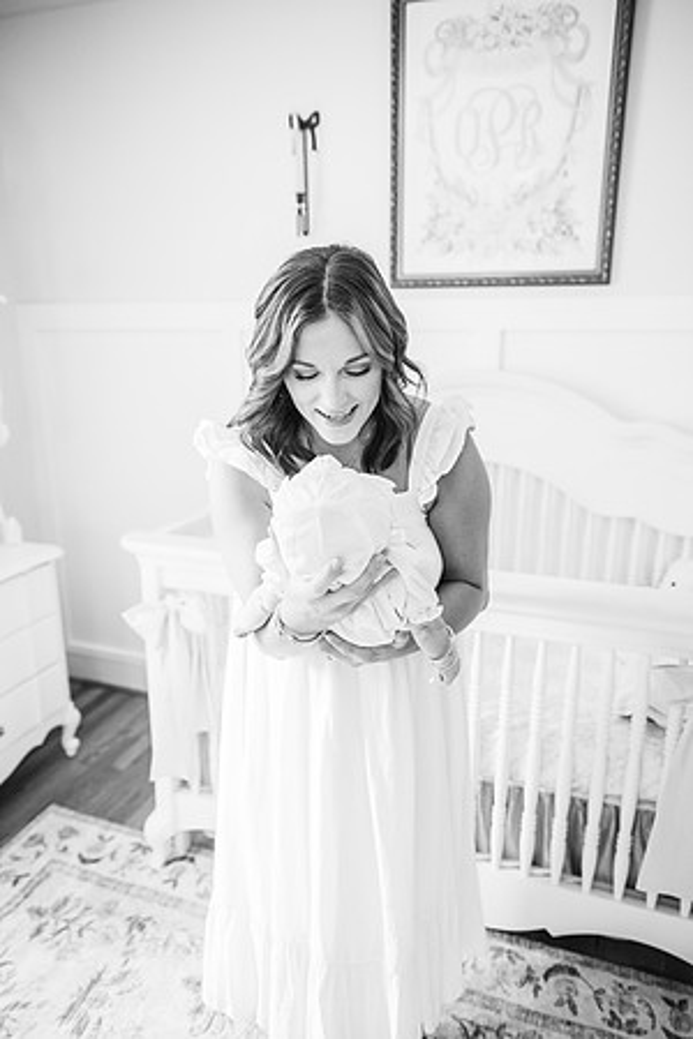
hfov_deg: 53.1
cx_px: 346
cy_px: 520
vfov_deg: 73.7
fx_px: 693
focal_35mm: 24
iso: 1600
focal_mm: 24
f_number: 2.8
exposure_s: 1/200
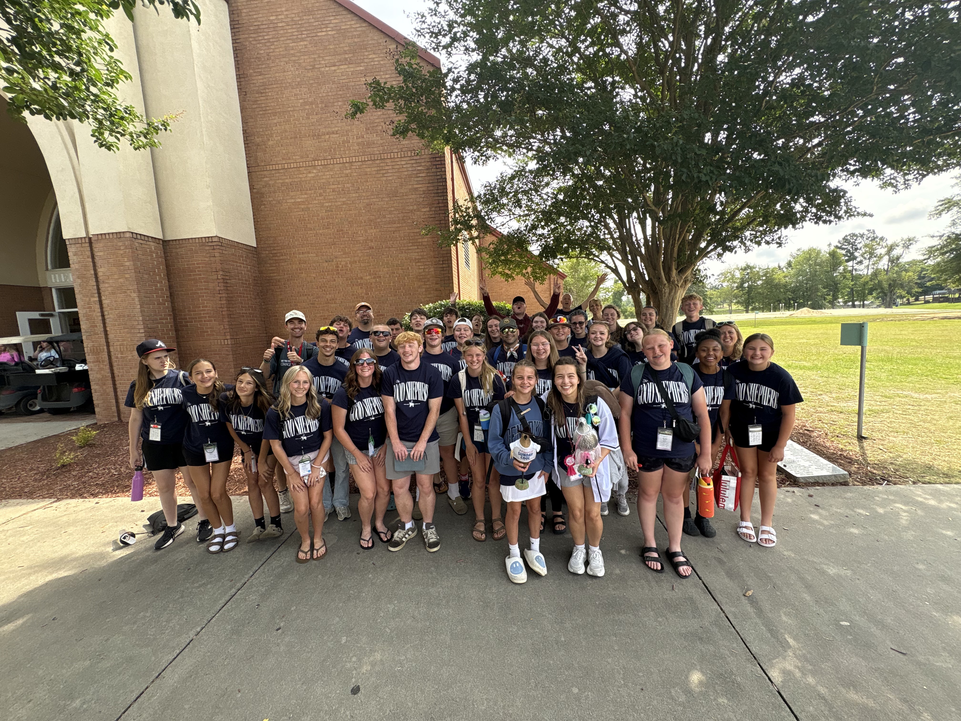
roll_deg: +3.1
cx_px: 480
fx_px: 389
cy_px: 360
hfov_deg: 102.1
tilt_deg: -6.2
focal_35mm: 14
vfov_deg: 85.7
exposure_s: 1/346
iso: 64
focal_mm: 2.22
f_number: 2.2
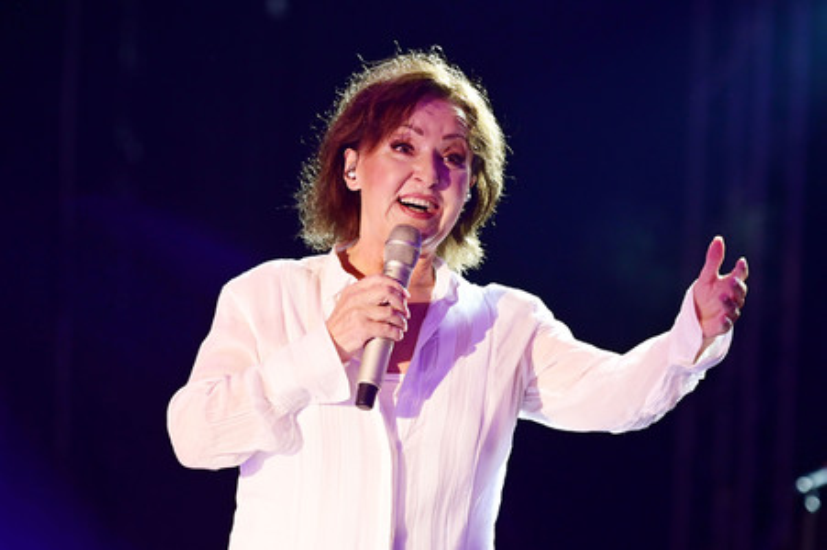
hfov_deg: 15.2
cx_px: 414
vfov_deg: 10.1
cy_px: 275
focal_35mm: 135
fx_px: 3099
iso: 2000
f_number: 2.8
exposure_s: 1/200
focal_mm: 135
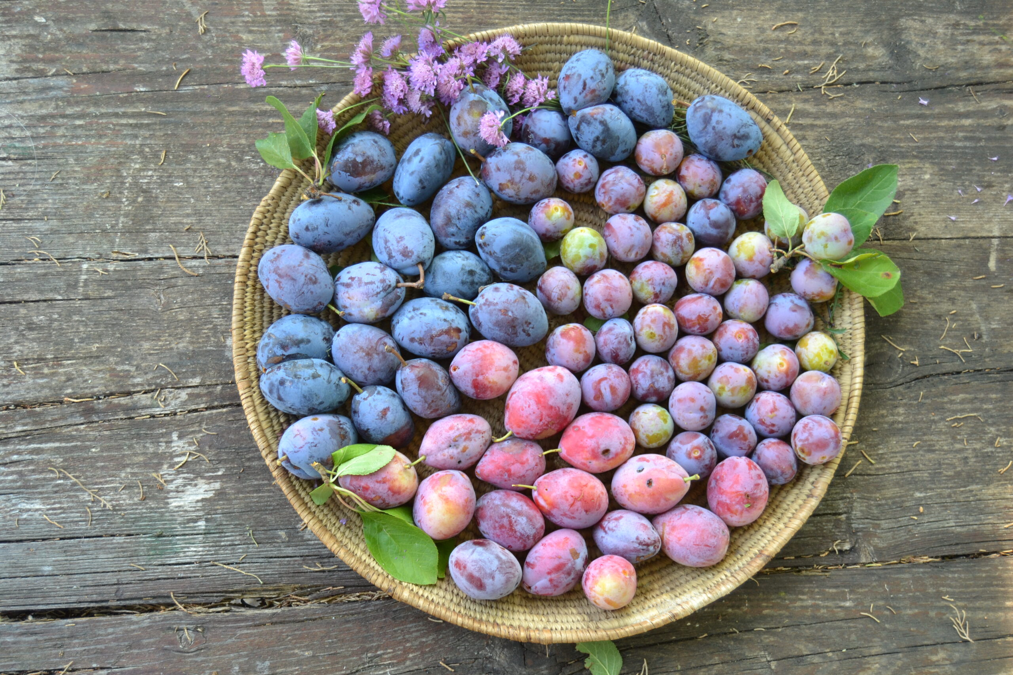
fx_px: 1182
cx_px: 506
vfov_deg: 31.9
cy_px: 338
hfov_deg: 46.4
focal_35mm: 42
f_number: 4
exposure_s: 1/60
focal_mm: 28
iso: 400
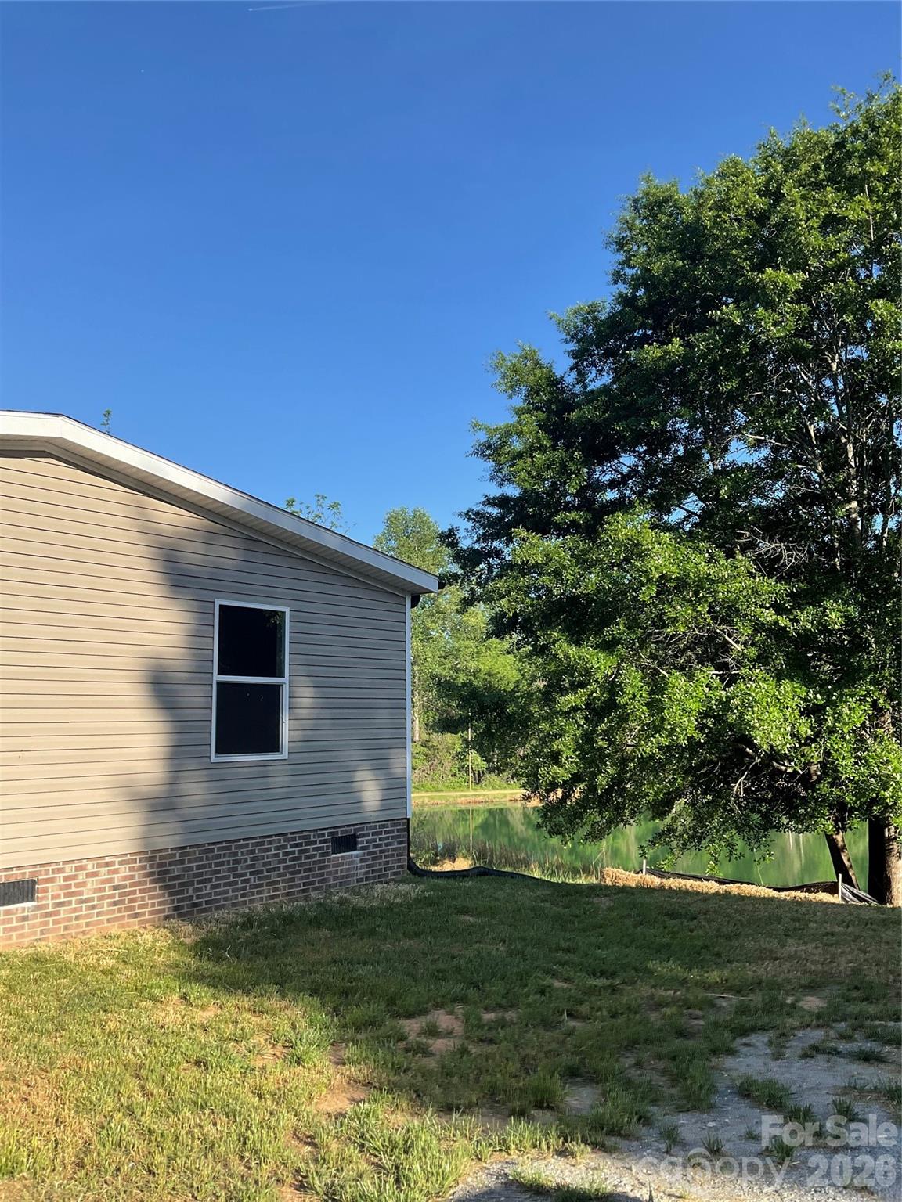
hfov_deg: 48.2
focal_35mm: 29
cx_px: 451
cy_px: 601
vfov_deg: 61.7
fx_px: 1008
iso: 16
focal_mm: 3
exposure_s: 1/1076
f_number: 1.8
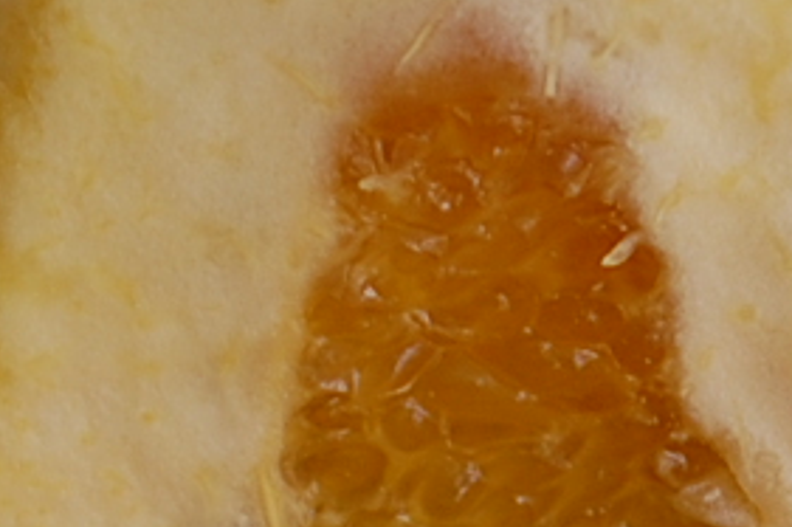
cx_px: 17
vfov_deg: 3.3
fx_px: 9168
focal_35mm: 417
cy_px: 1155
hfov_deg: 4.9
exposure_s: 1/100
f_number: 8
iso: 200
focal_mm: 52
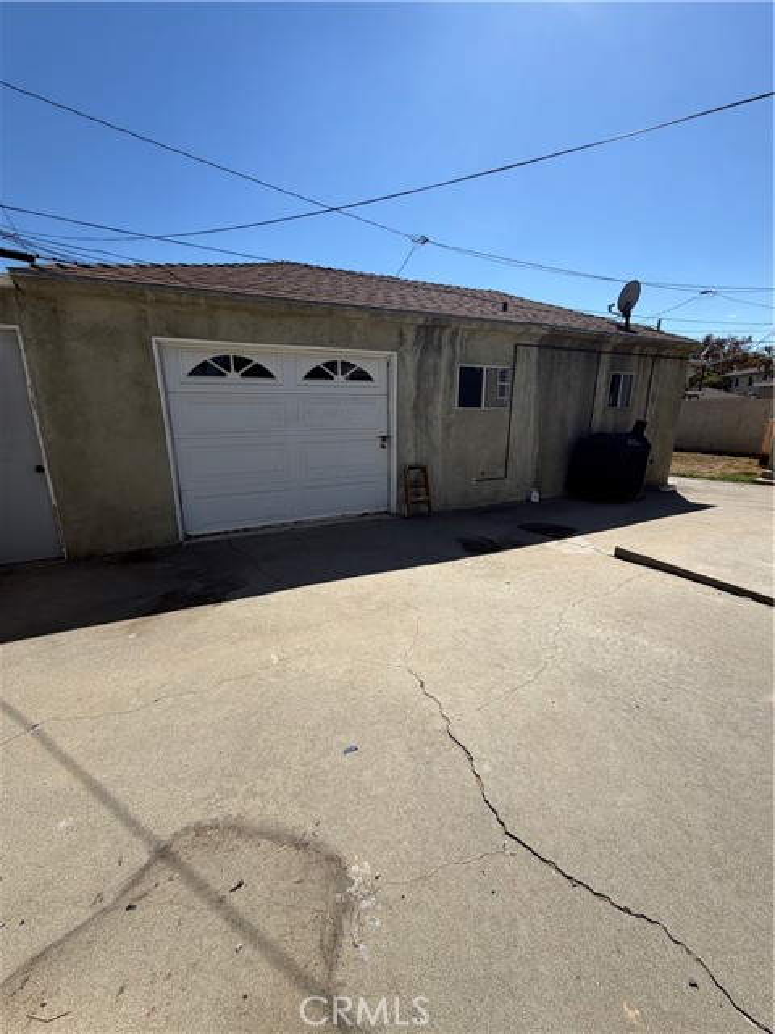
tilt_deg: -14.7
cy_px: 517
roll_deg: +1.0
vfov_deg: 102.1
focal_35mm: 14
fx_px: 418
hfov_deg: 85.7
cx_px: 388
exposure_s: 1/1167
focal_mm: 2.22
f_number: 2.2
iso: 20
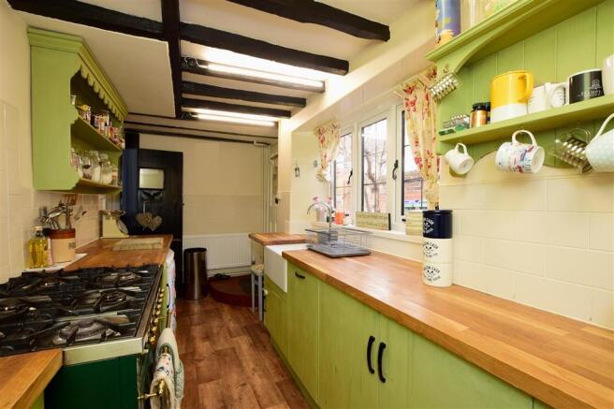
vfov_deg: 77.3
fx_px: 256
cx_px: 307
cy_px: 204
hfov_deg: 100.4
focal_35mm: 15
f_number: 8
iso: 400
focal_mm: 10
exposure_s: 1/20
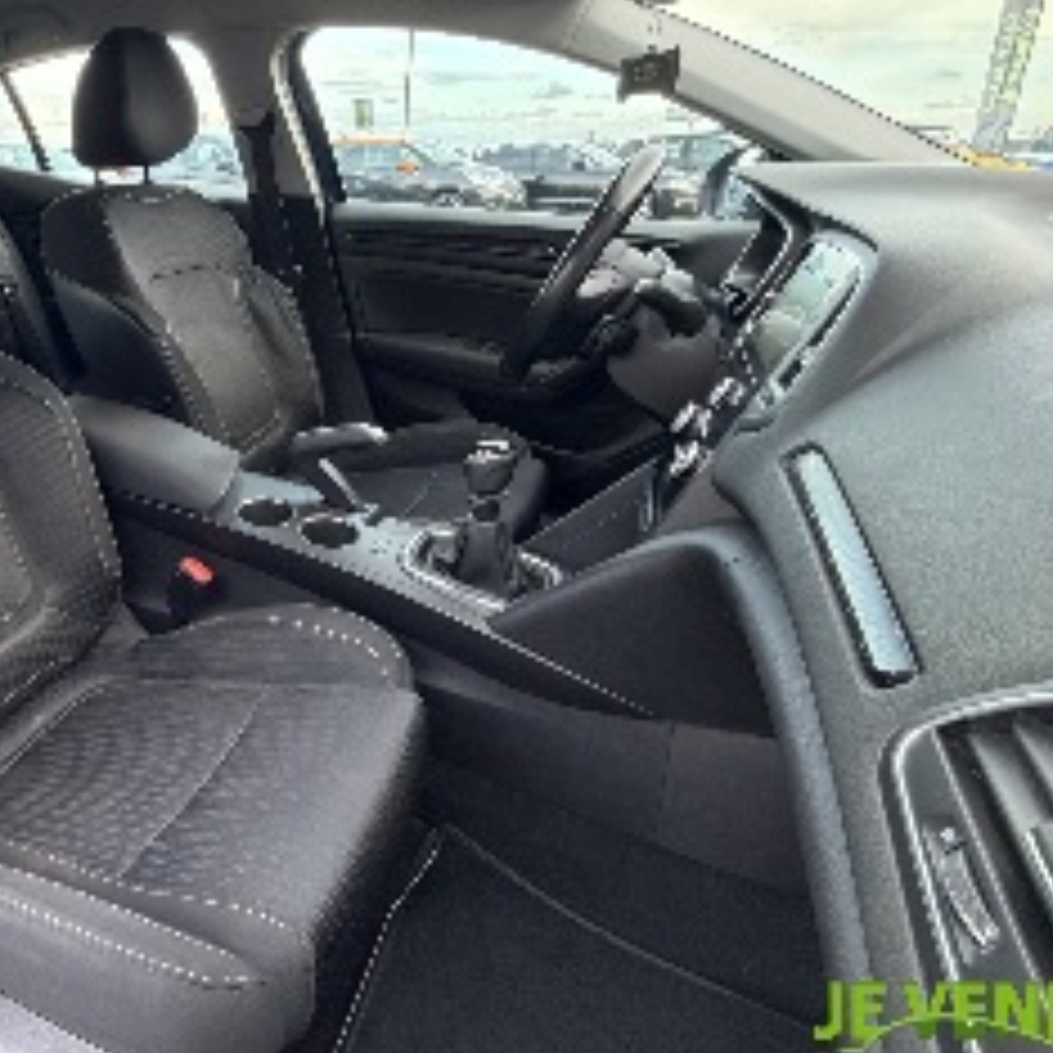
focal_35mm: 22
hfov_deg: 64.1
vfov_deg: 69.3
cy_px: 450
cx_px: 225
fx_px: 757
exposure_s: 1/100
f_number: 2.2
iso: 320
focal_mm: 2.22
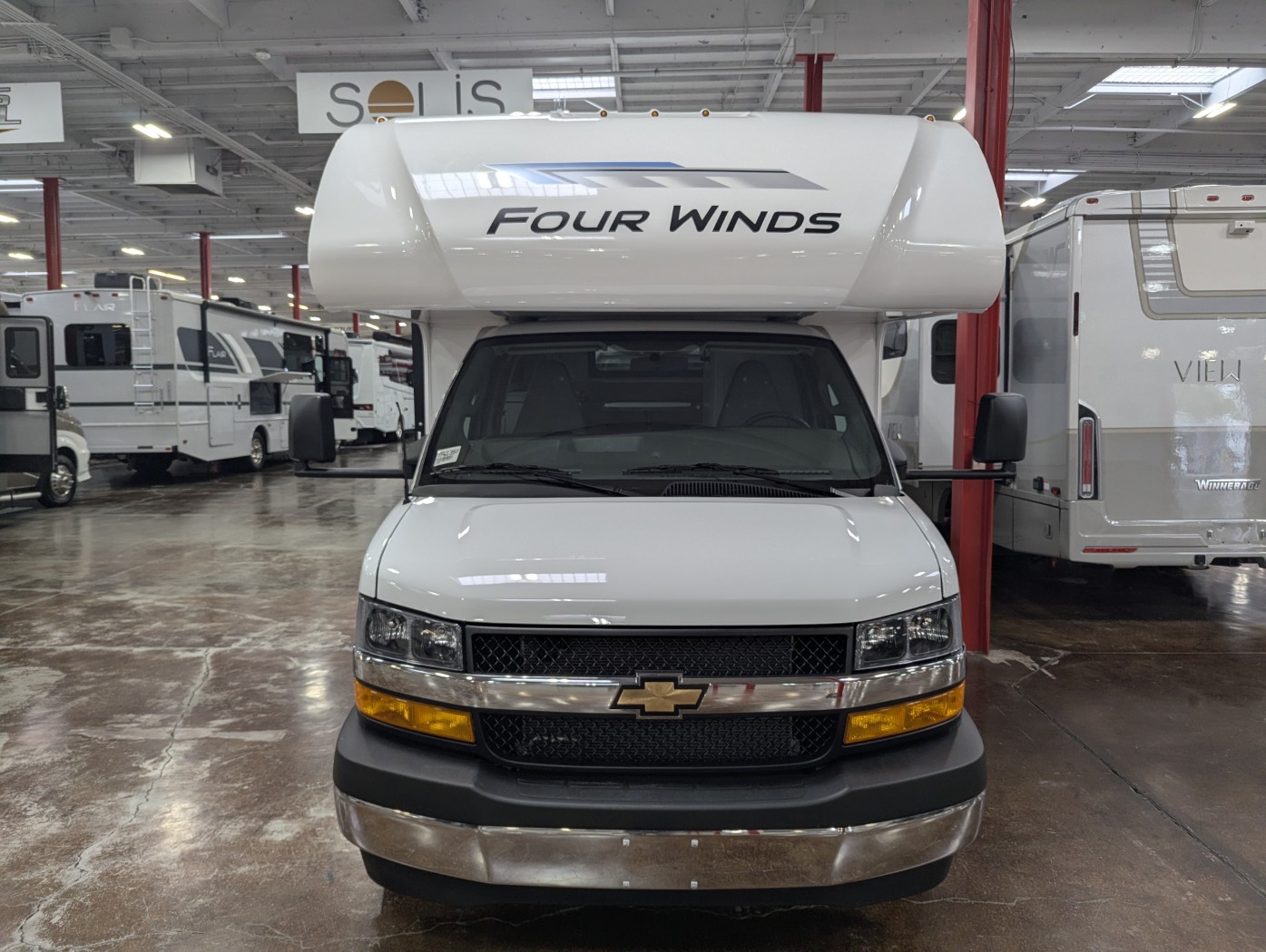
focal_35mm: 24
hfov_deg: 71.5
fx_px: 879
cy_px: 476
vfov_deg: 56.9
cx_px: 633
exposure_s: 1/87.8
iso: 59
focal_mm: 6.81
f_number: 1.85
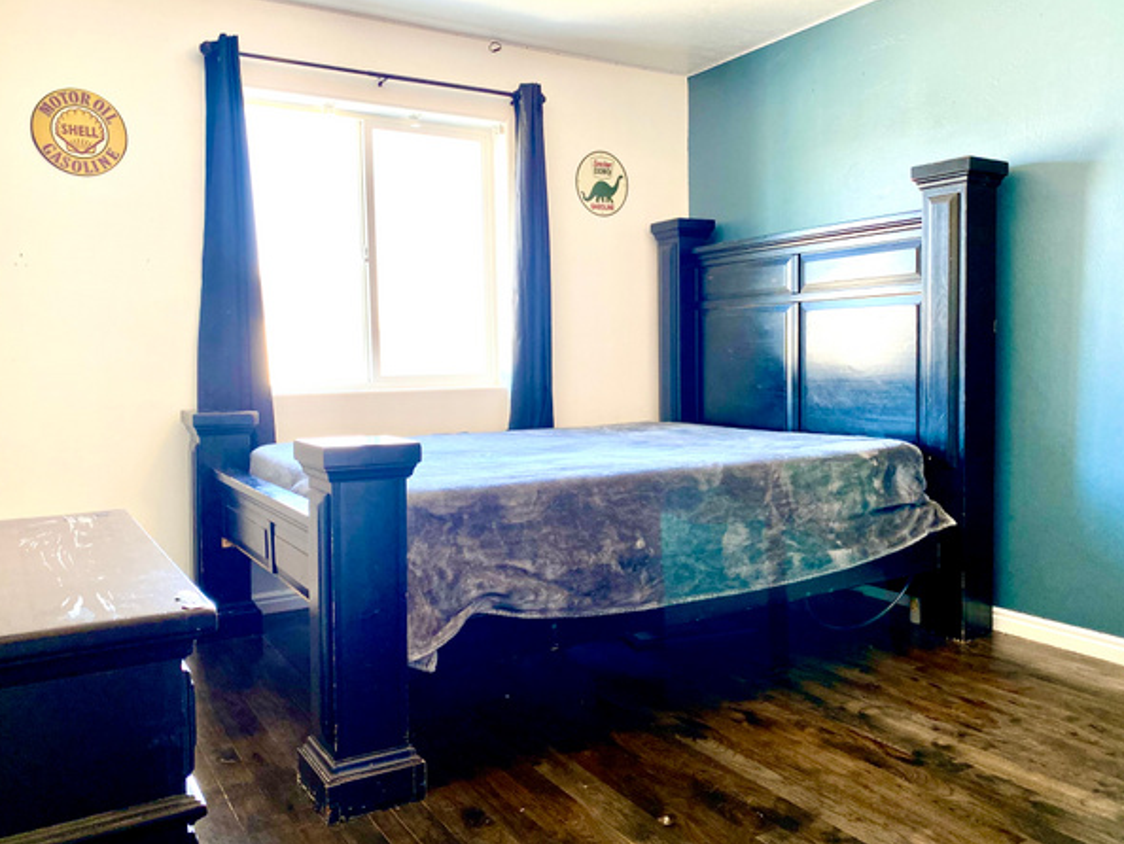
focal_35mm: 28
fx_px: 910
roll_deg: +0.1
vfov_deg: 49.8
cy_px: 422
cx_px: 577
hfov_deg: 63.4
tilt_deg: -4.4
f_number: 1.8
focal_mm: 4.25
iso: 125
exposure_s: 1/107
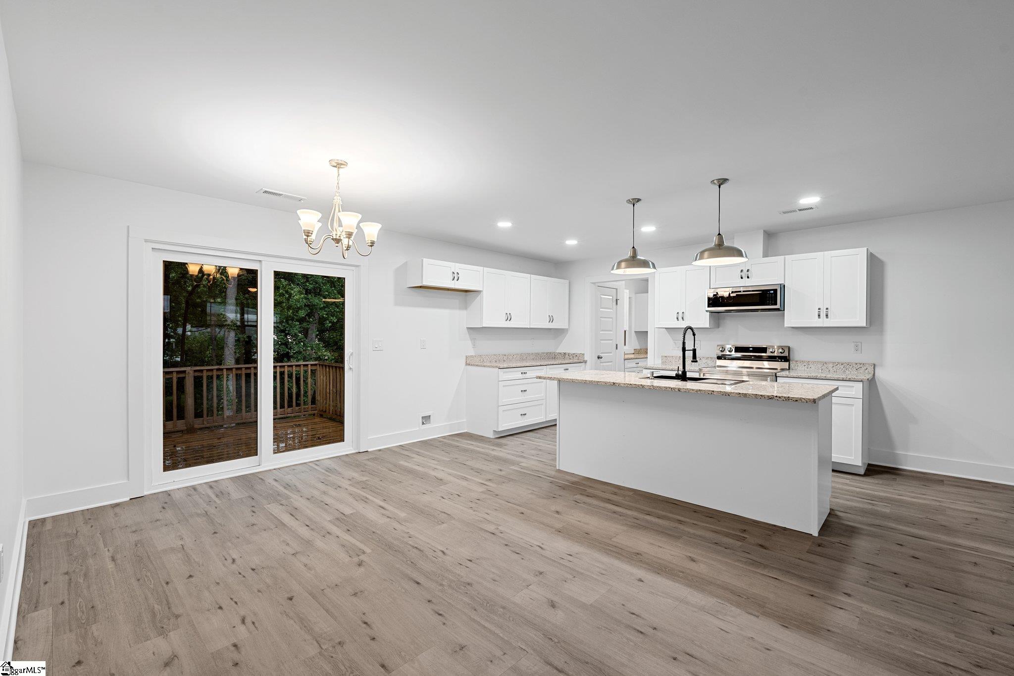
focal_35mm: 16
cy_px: 338
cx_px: 507
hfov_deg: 96.7
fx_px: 451
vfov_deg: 73.7
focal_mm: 16
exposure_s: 1/4
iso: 250
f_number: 9
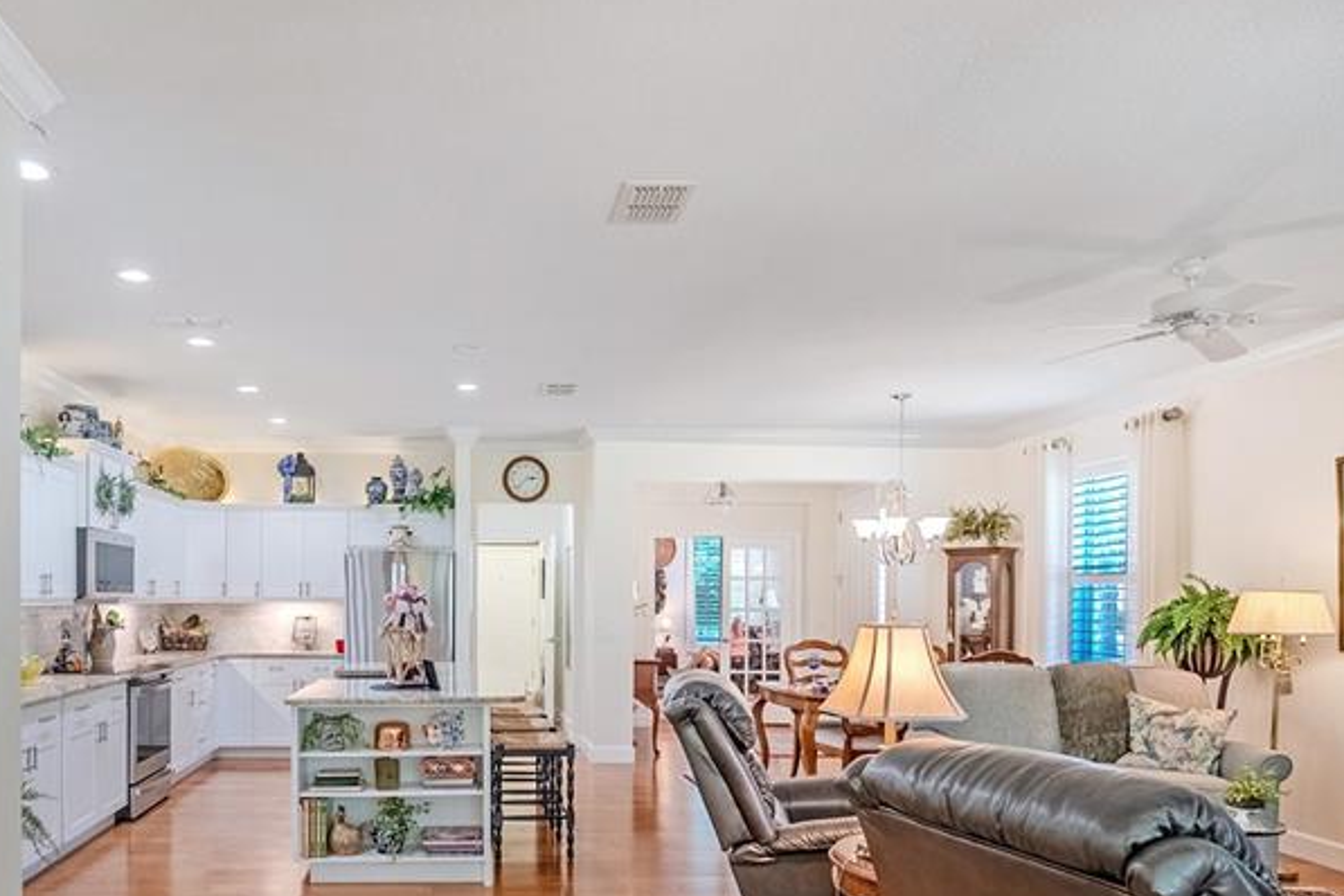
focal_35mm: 24
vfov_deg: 51.9
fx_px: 896
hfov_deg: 72.0
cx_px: 471
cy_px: 611
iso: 2000
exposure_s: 1/1600
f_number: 3.5
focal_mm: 14
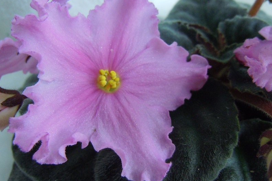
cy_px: 80
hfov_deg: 58.7
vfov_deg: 41.1
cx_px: 134
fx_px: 242
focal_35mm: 32
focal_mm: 5.4
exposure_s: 1/125
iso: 500
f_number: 3.5
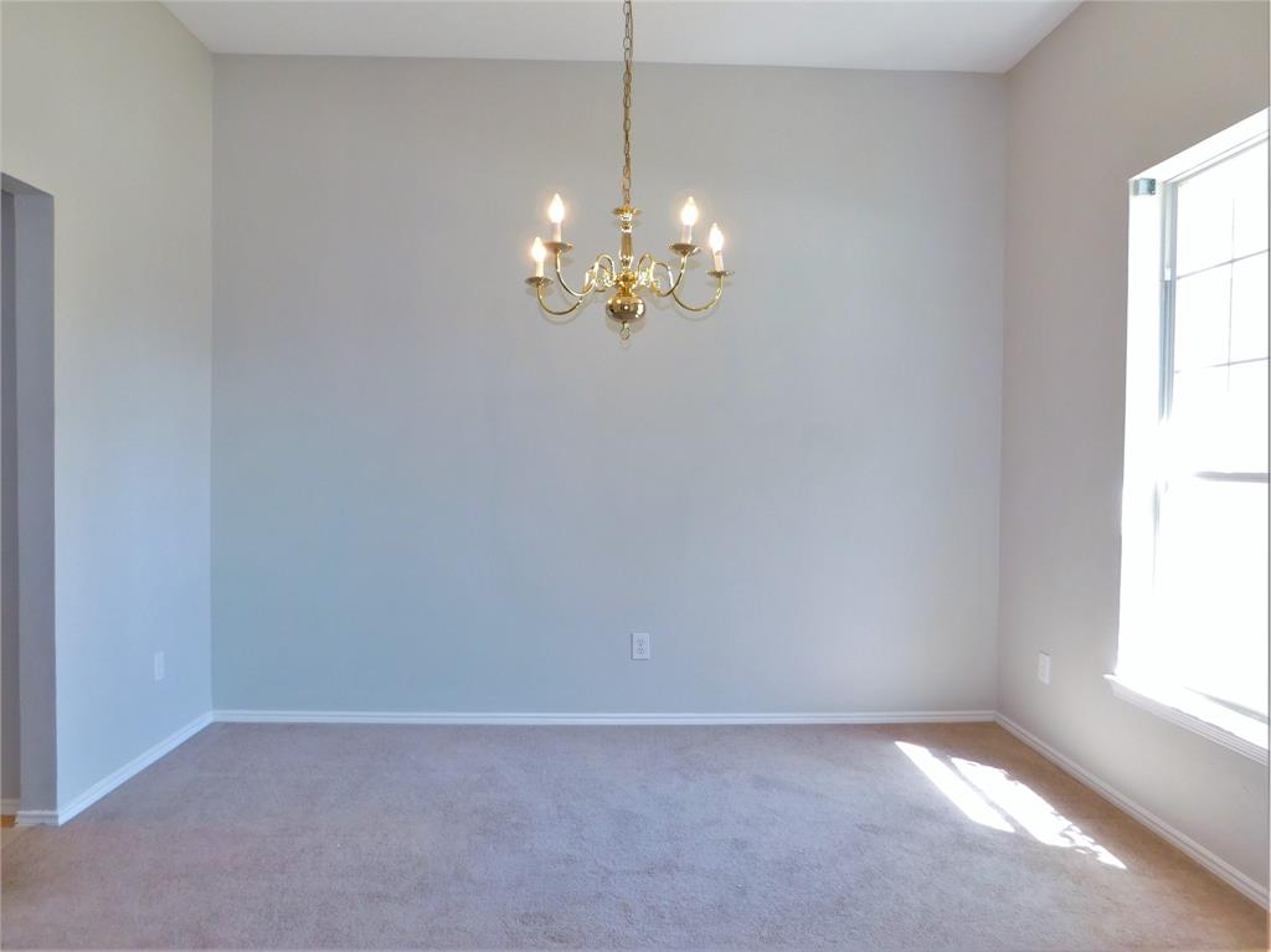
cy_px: 476
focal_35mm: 23
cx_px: 636
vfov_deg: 58.8
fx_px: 844
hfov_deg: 74.0
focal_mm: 4
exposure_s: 1/40
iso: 125
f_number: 3
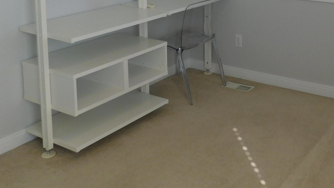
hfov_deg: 40.8
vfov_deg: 23.1
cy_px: -30
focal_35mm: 48
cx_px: 274
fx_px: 425
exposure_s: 1/50
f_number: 3
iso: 125
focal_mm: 4
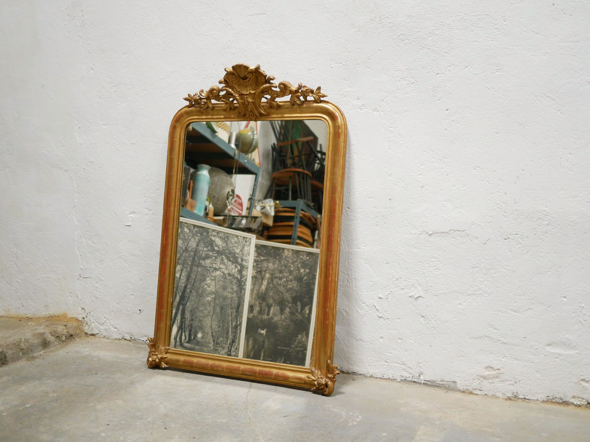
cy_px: 223
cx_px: 301
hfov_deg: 45.8
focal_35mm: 41
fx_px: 699
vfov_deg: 35.1
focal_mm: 20
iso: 2000
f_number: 1.7
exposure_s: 1/60
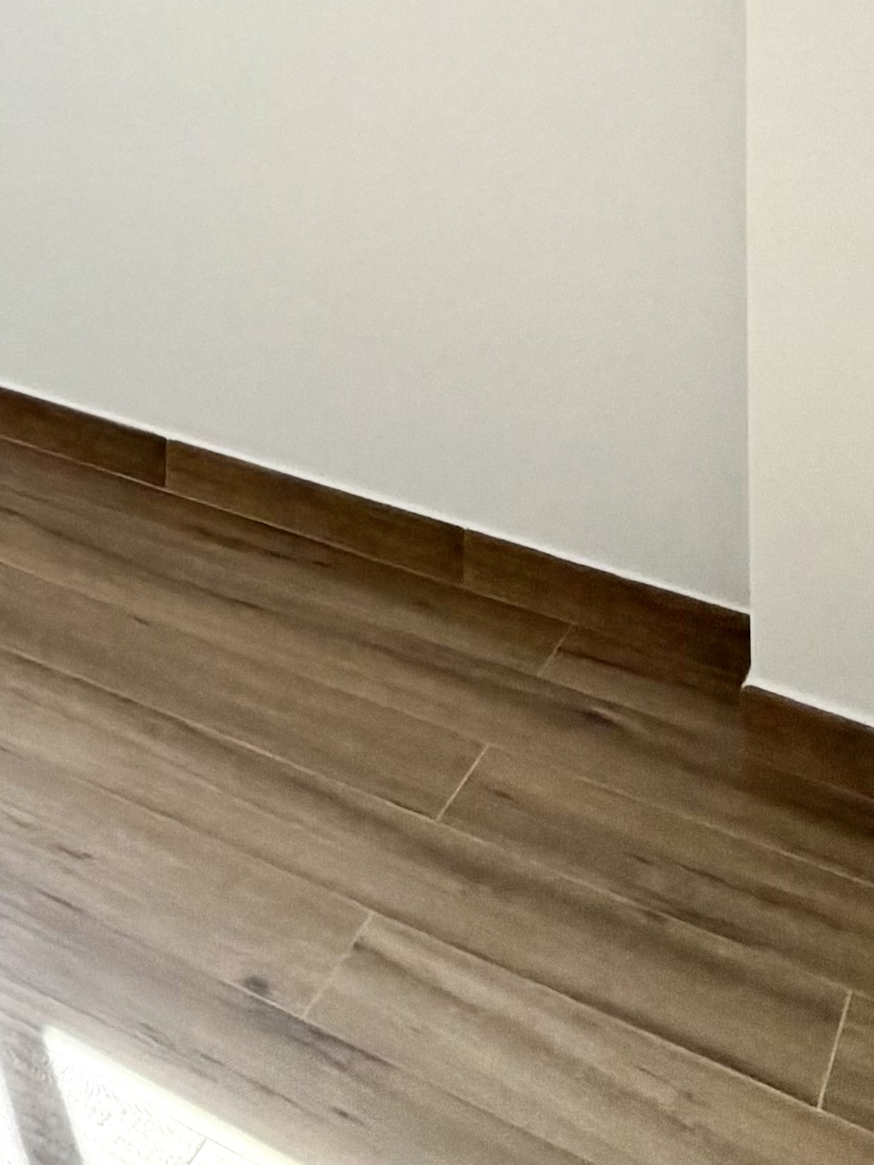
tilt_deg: +2.4
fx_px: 1885
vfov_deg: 27.3
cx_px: -305
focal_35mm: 56
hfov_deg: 22.8
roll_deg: -2.4
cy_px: -434
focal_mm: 2.22
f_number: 2.2
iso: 64
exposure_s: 1/150
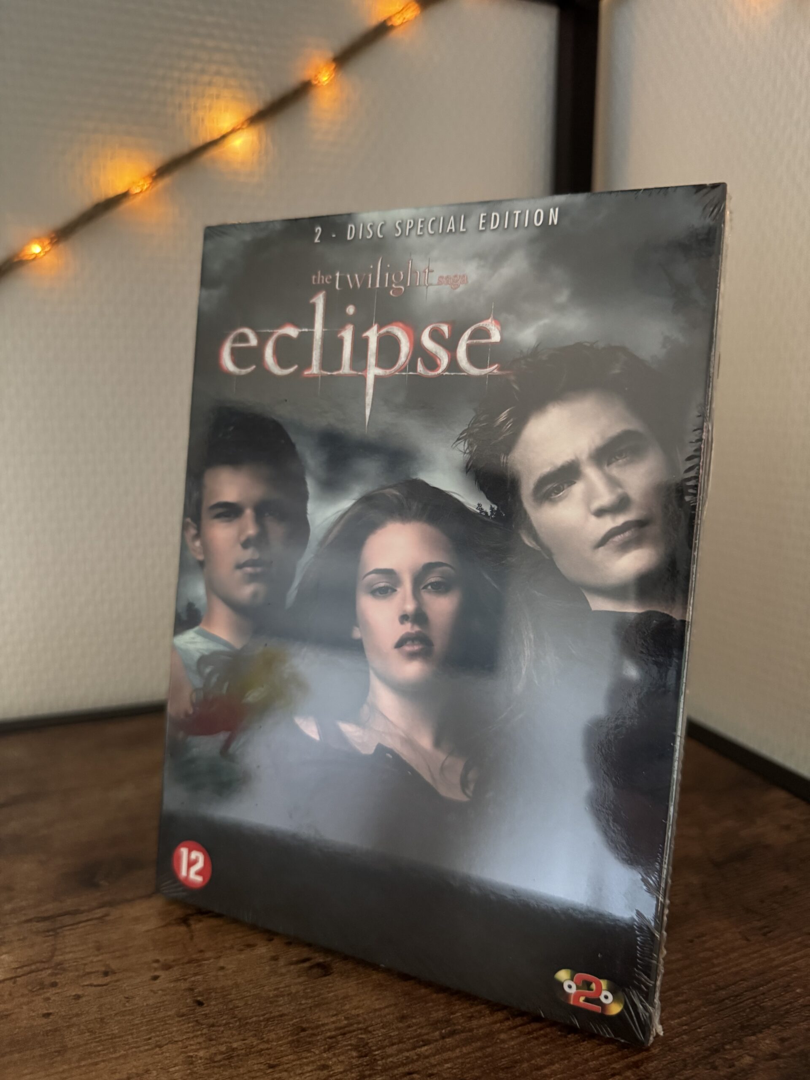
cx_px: 405
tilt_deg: -10.7
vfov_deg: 71.6
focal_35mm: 24
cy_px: 540
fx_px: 749
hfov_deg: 56.8
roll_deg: -0.9
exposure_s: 1/41
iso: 800
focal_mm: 6.76
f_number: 1.78
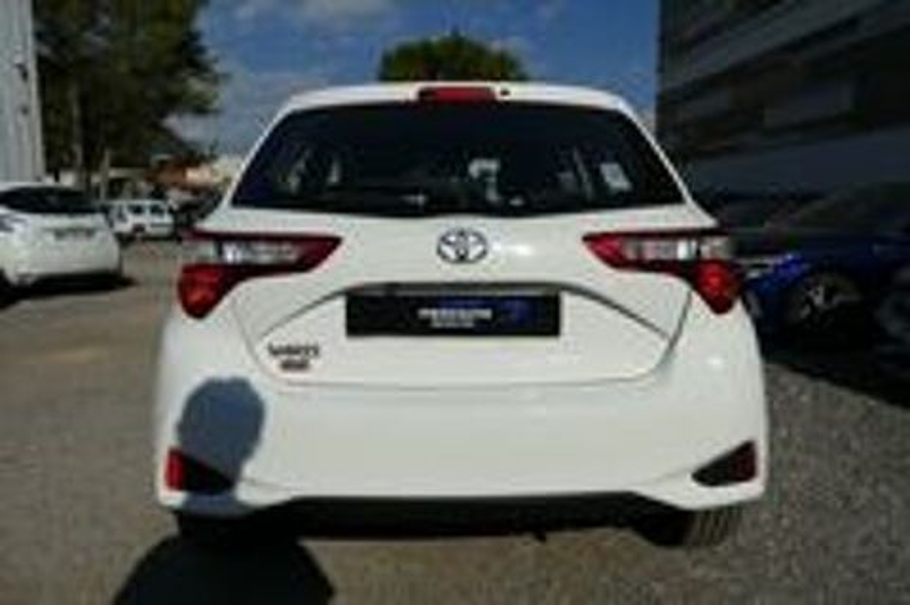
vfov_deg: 51.2
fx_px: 631
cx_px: 455
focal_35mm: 25
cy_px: 302
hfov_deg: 71.6
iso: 125
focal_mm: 9.12
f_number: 6.3
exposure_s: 1/1600
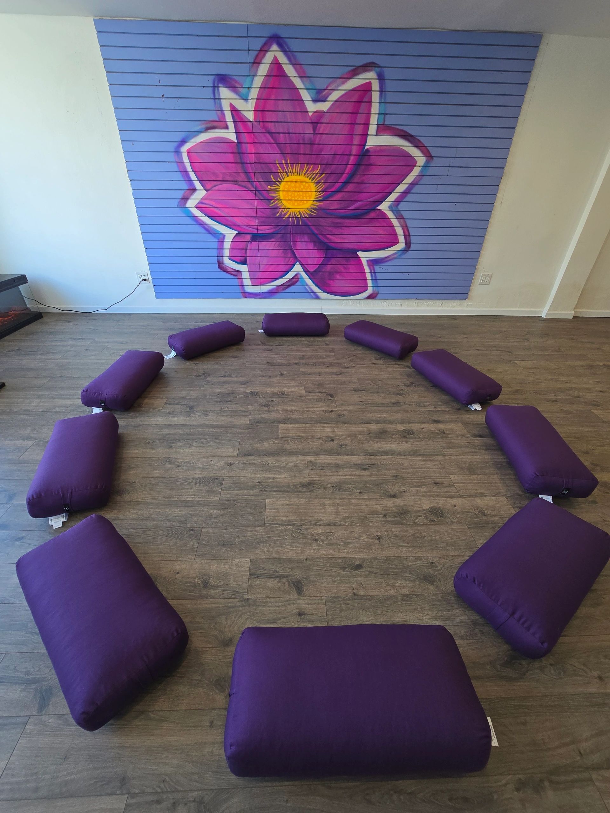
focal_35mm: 13
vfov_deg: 106.2
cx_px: 305
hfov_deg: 89.9
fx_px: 305
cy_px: 406
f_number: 2.2
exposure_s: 1/120
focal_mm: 2.2
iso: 80
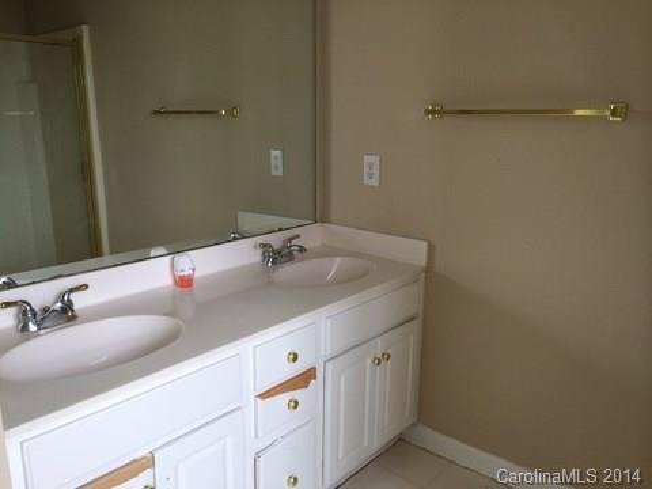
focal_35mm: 30
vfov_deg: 46.8
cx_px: 326
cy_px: 244
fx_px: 565
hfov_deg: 60.0
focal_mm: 4.12
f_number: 2.2
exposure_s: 1/60
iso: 32
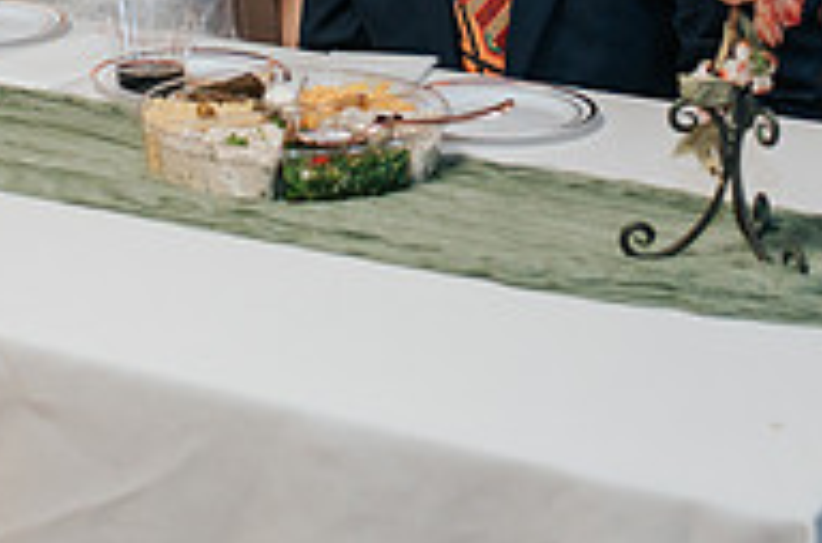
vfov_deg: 12.4
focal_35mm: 106
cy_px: -188
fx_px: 2414
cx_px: 321
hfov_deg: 19.3
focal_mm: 35
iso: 1000
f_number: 3.2
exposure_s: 1/200
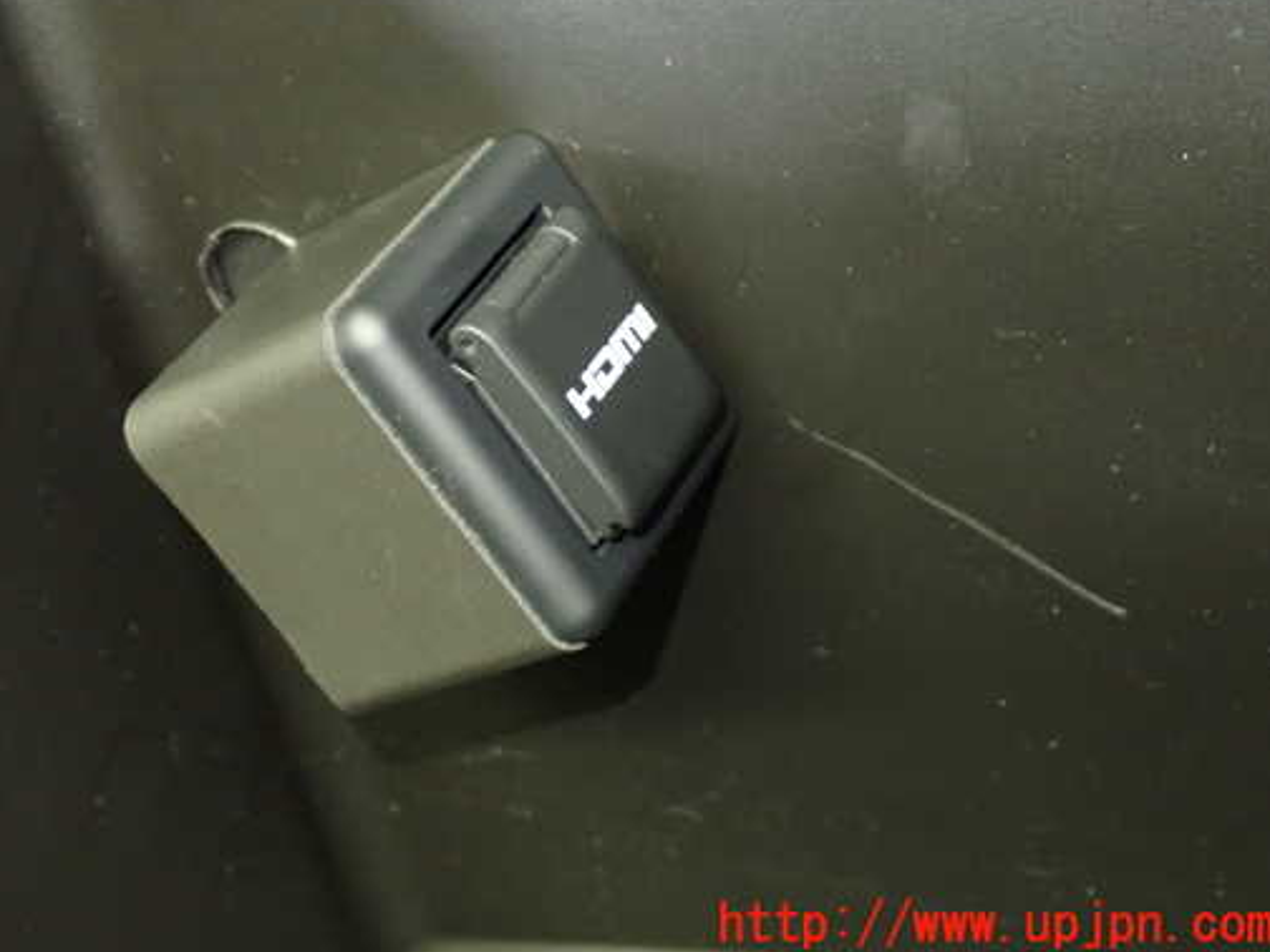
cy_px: 390
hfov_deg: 34.3
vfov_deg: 26.1
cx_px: 532
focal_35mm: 56
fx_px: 2055
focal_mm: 8.4
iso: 800
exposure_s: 1/13
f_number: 3.1
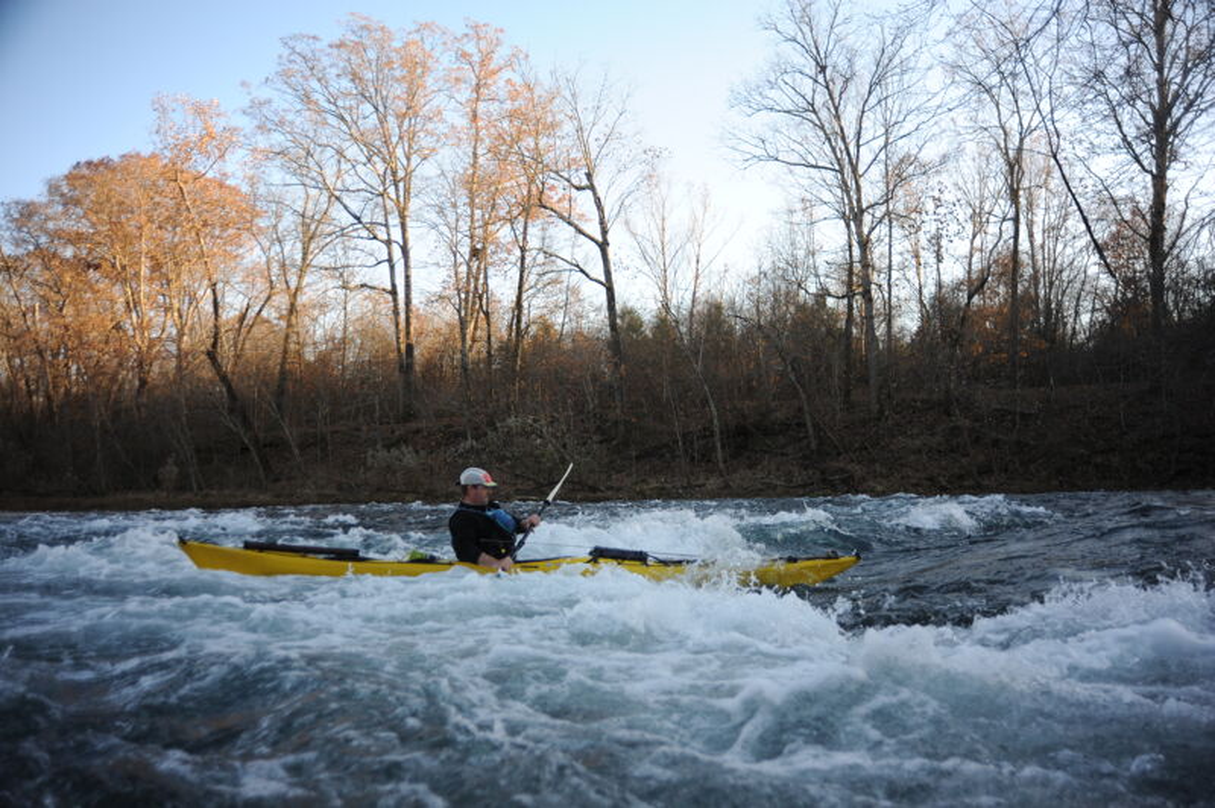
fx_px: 3541
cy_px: 404
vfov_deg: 13.0
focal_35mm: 105
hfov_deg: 19.5
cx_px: 608
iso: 200
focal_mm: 105
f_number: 4.5
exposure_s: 1/400
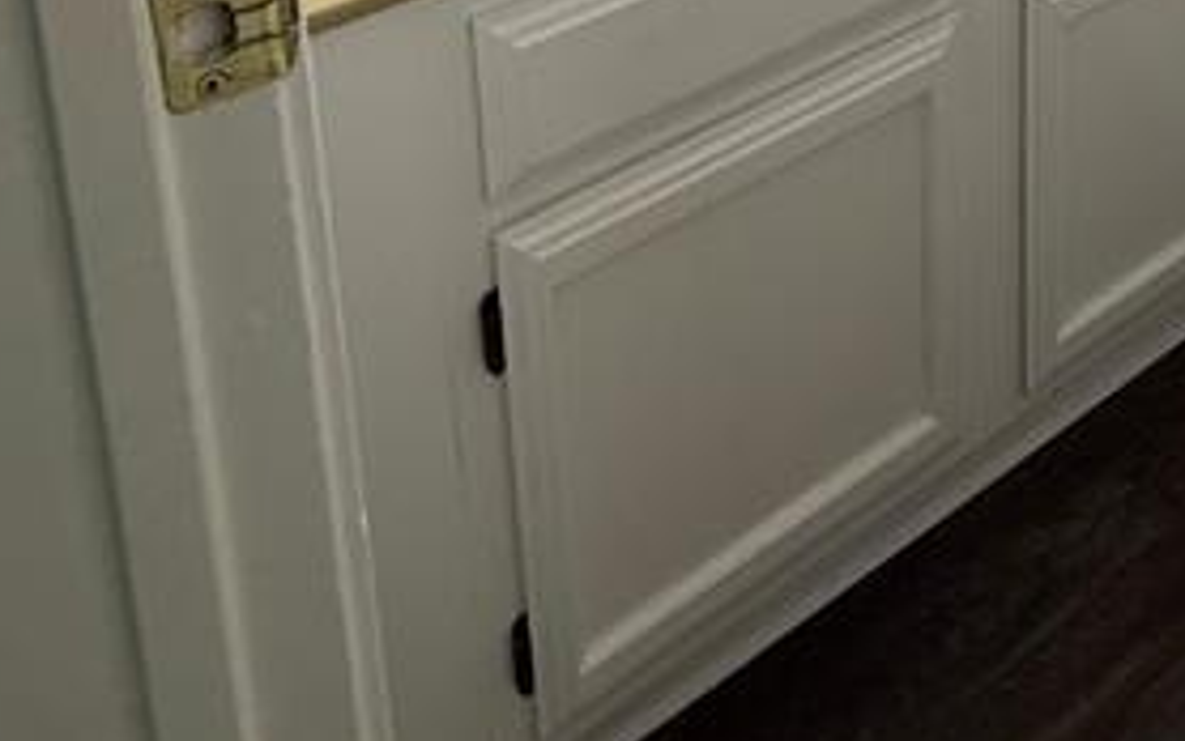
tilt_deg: -11.2
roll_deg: -1.7
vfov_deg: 20.5
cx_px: 1091
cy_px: -635
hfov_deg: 43.5
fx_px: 1325
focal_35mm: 41
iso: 80
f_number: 2.2
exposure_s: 1/120
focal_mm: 2.22
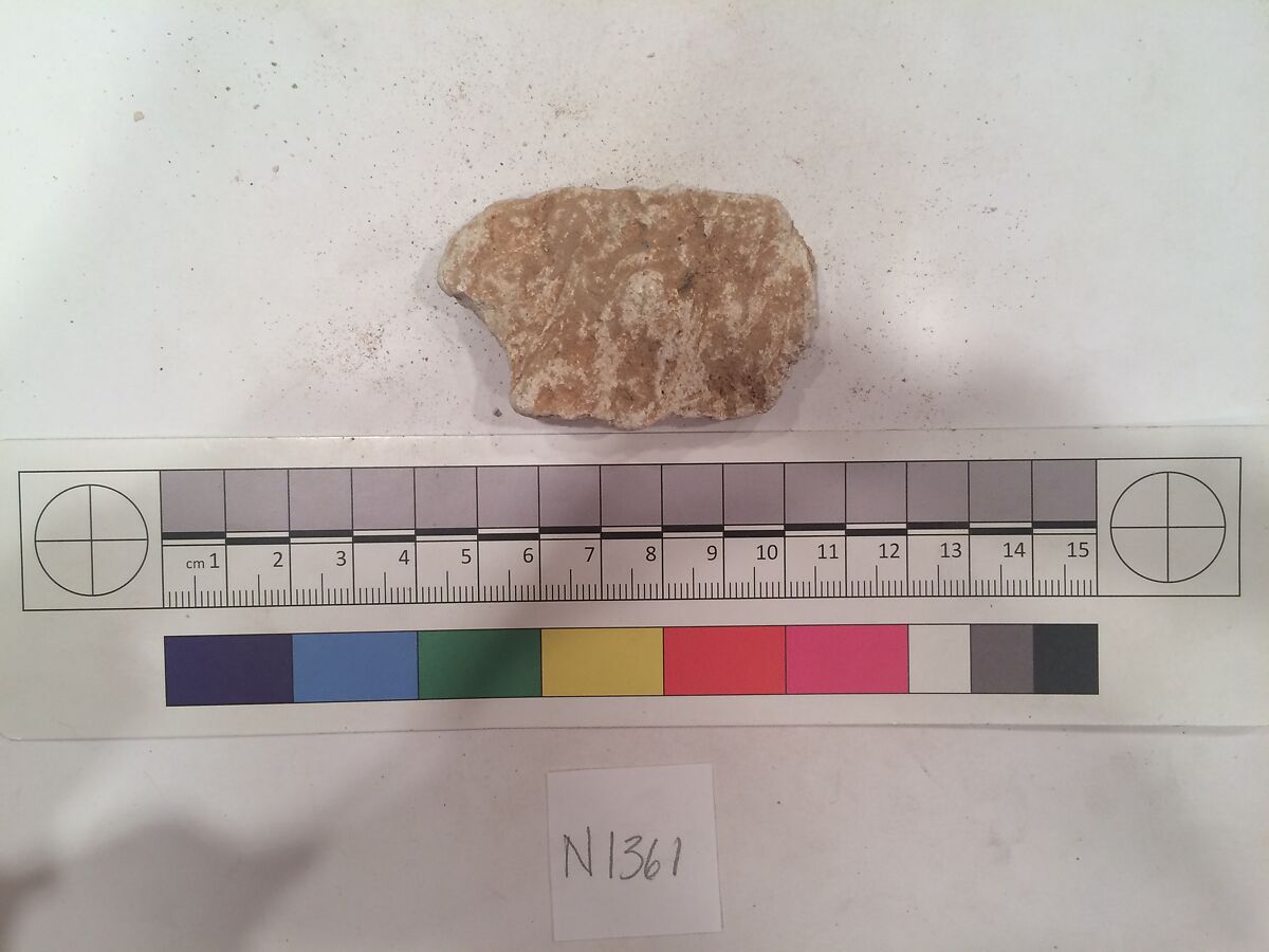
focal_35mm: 29
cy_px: 476
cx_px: 634
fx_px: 1063
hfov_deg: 61.7
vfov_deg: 48.2
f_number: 2.2
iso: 50
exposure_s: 1/30
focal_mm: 4.15
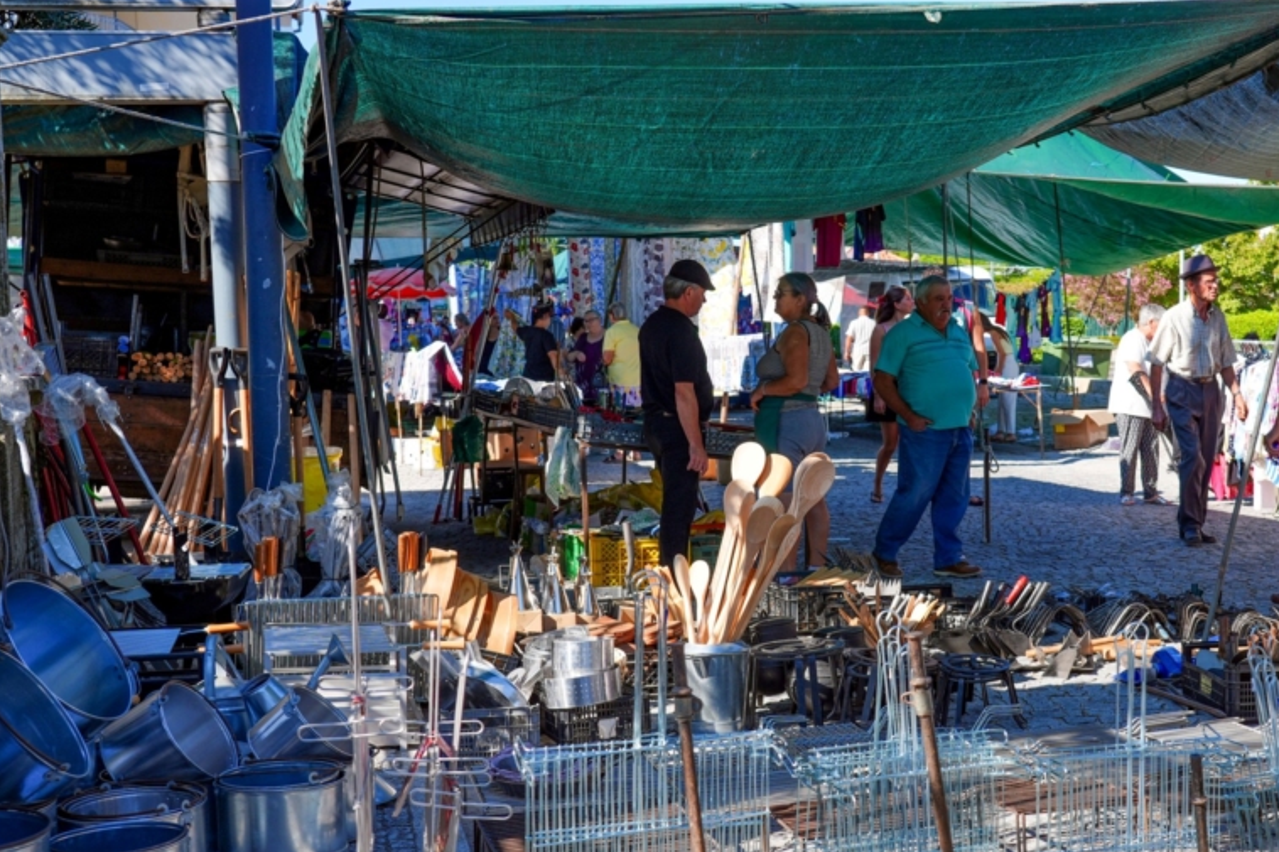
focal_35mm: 53
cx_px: 815
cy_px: 523
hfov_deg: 37.3
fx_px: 1882
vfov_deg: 25.4
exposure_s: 1/400
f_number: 5
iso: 100
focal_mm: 39
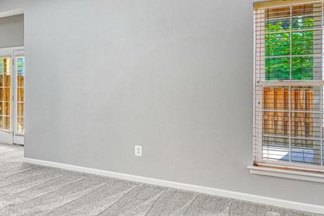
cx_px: 14
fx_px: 351
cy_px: 89
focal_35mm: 39
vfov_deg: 34.1
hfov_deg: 43.7
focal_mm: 16
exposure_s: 1/250
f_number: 8
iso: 1250
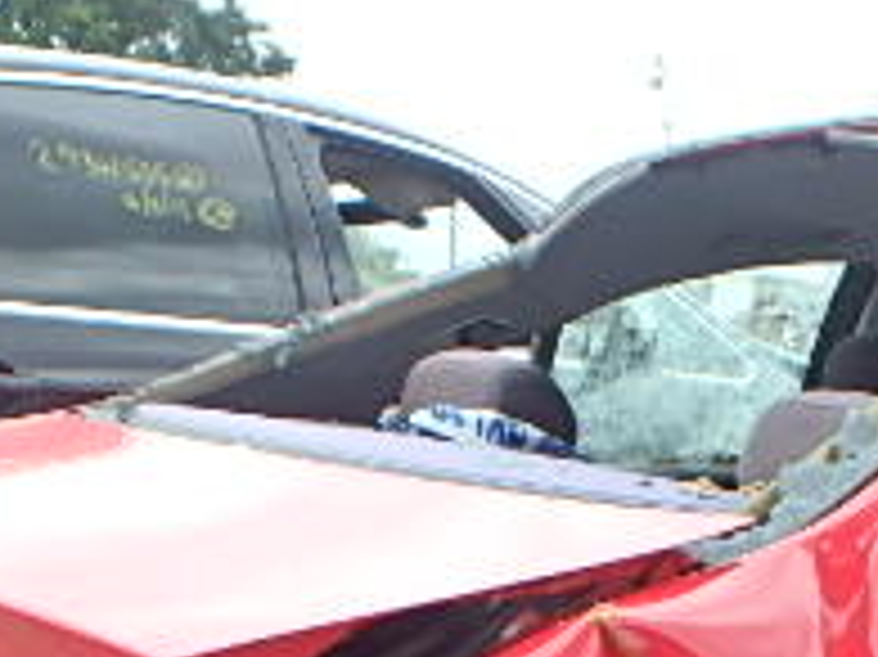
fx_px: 1749
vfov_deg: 18.2
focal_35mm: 69
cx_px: 734
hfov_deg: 27.5
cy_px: 1062
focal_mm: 3.7
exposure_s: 1/200
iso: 125
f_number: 3.5
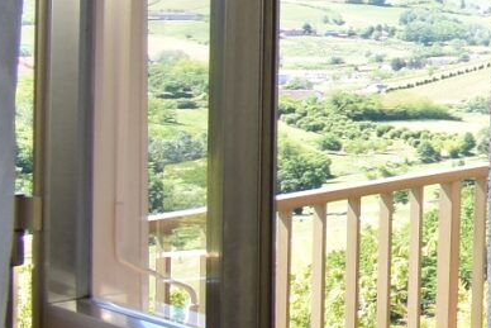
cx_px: 1562
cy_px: -35
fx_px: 1351
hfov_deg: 10.7
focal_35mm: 99
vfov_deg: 13.5
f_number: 5.6
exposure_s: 1/125
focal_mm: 10
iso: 200
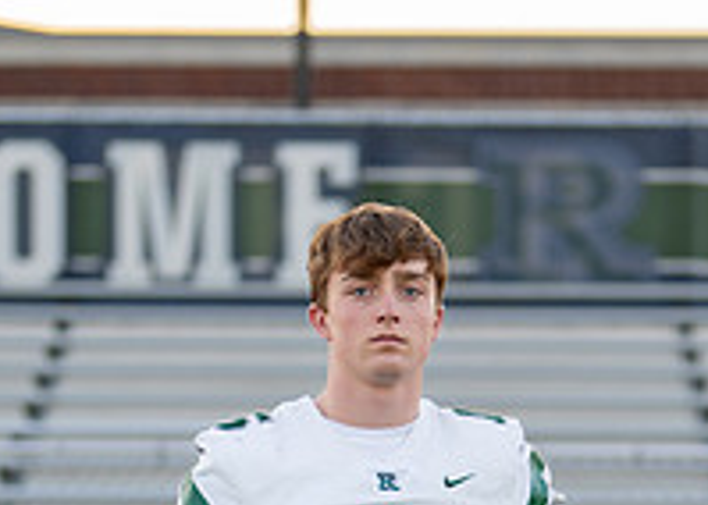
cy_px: 693
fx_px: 3699
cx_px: 509
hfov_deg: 10.9
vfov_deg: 7.7
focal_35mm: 184
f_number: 1.2
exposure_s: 1/500
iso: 100
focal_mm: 50
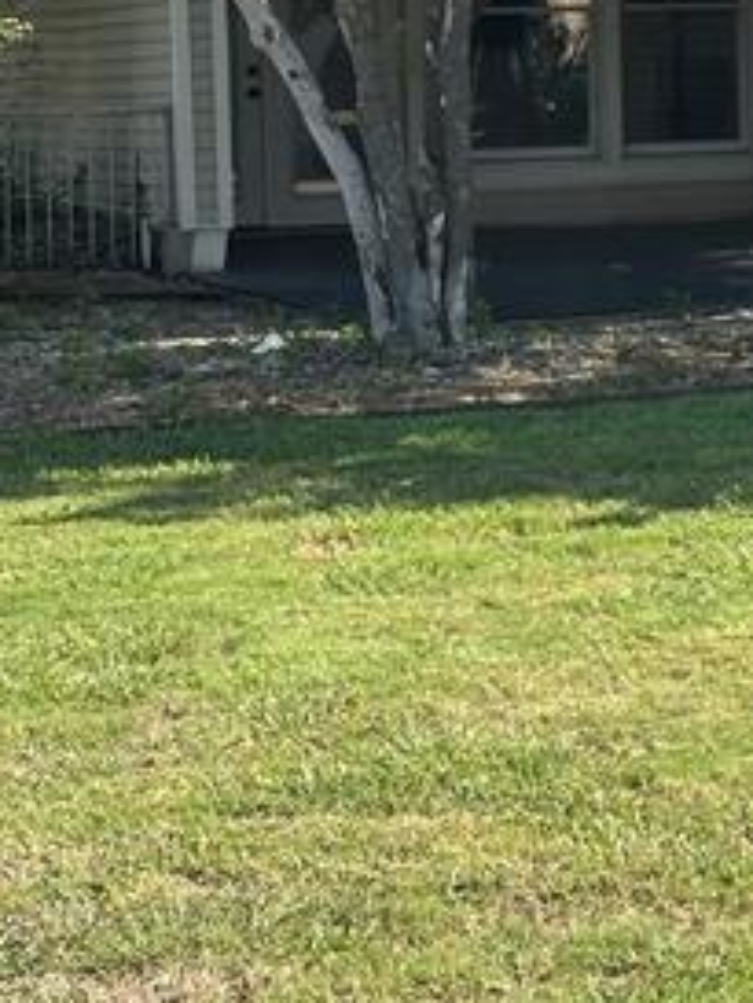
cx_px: 867
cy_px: -26
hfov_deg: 10.8
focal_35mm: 135
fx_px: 3912
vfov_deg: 14.4
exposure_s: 1/1695
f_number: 1.78
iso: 64
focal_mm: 6.86
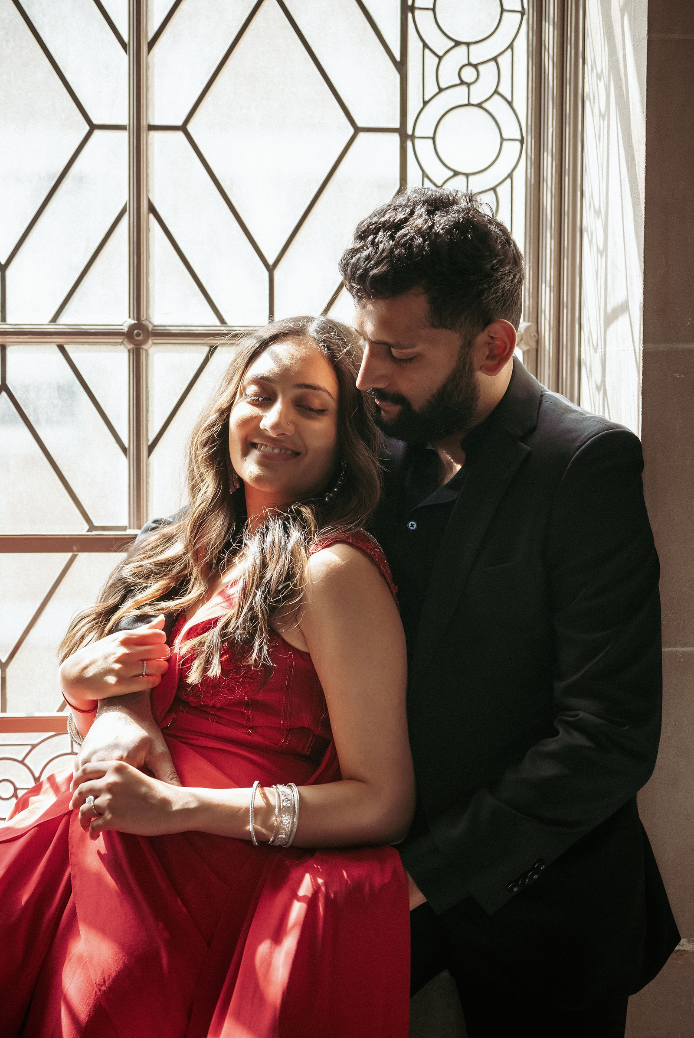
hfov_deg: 19.5
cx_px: 347
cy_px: 519
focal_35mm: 70
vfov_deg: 28.8
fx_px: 2021
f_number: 3.5
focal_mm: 70
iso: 250
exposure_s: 1/200
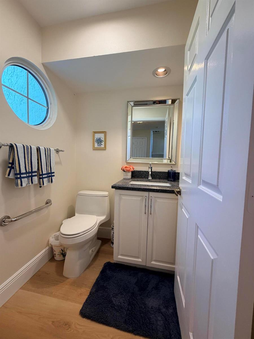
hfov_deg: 85.7
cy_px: 170
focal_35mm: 14
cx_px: 127
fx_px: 137
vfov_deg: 102.1
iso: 200
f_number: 2.2
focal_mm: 2.22
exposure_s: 1/120
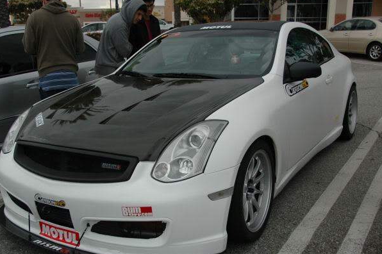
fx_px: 424
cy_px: 146
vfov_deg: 33.3
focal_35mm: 40
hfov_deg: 48.5
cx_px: 178
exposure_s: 1/1250
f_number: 3.8
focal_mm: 22
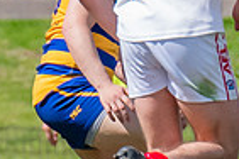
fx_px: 25571
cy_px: 63
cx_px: 475
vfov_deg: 0.4
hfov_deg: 0.5
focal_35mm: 3852
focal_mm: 420
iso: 800
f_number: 8
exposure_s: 1/1600
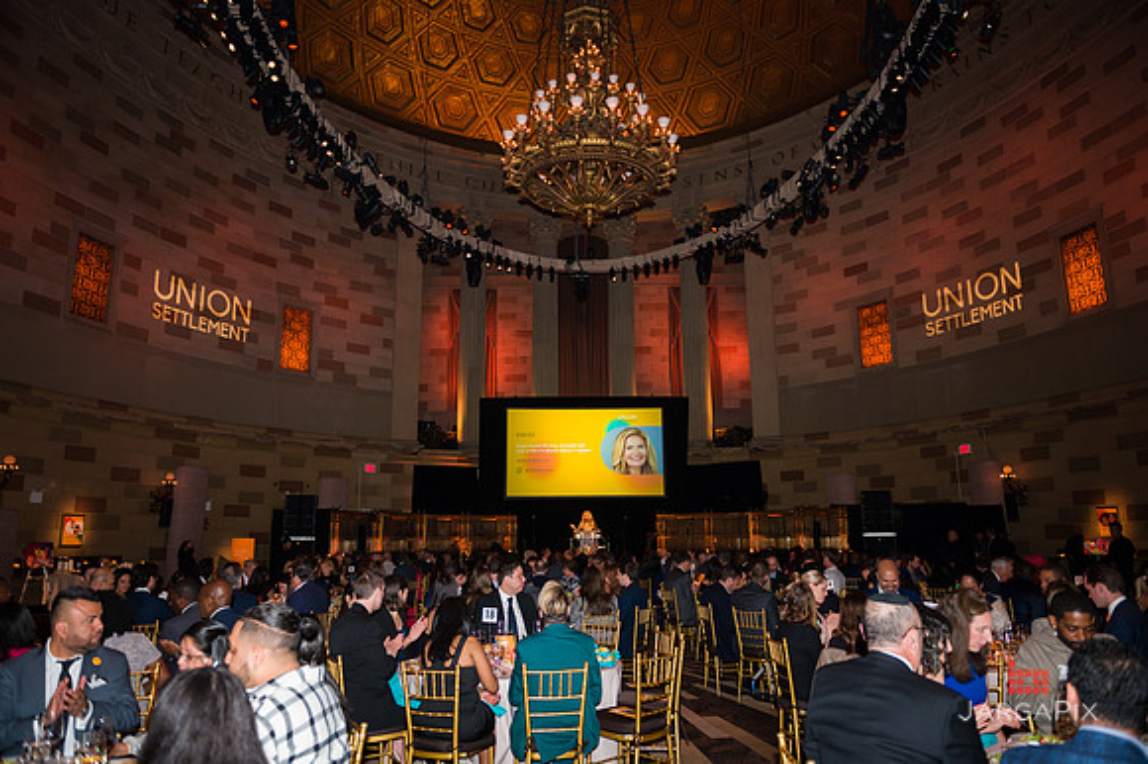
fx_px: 765
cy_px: 382
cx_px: 574
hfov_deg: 73.8
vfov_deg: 53.1
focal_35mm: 24
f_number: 3.2
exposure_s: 1/200
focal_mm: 24
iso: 1600
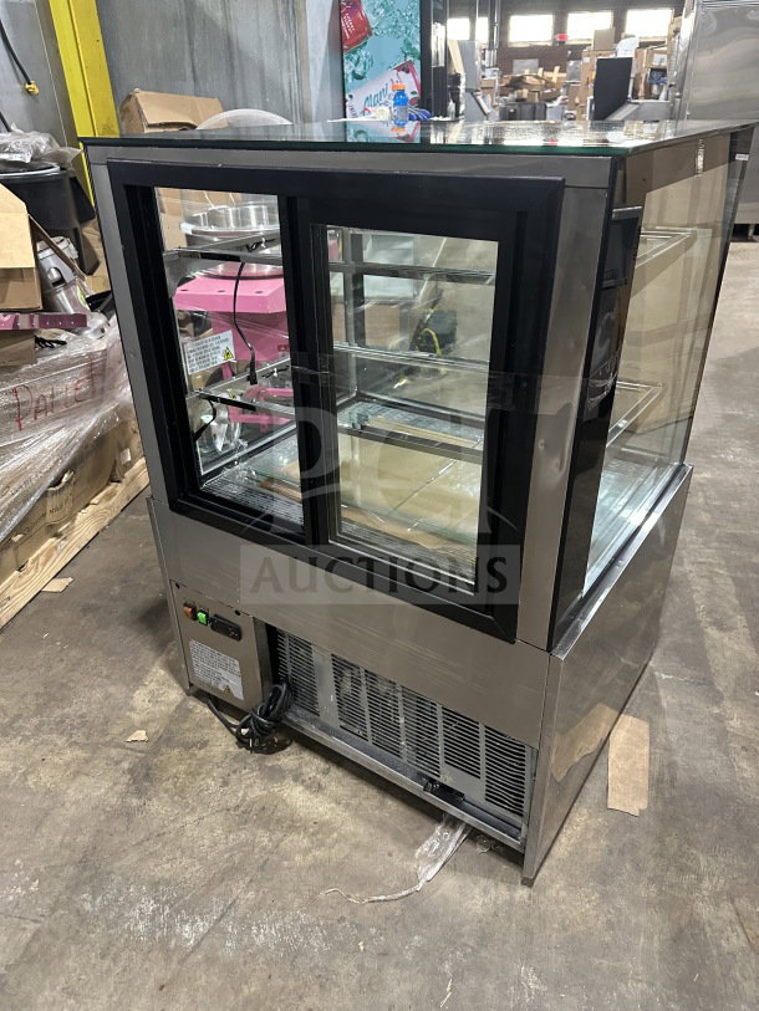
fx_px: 701
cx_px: 380
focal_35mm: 24
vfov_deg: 71.6
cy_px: 506
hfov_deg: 56.8
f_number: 1.78
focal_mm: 6.86
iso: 500
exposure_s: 1/60
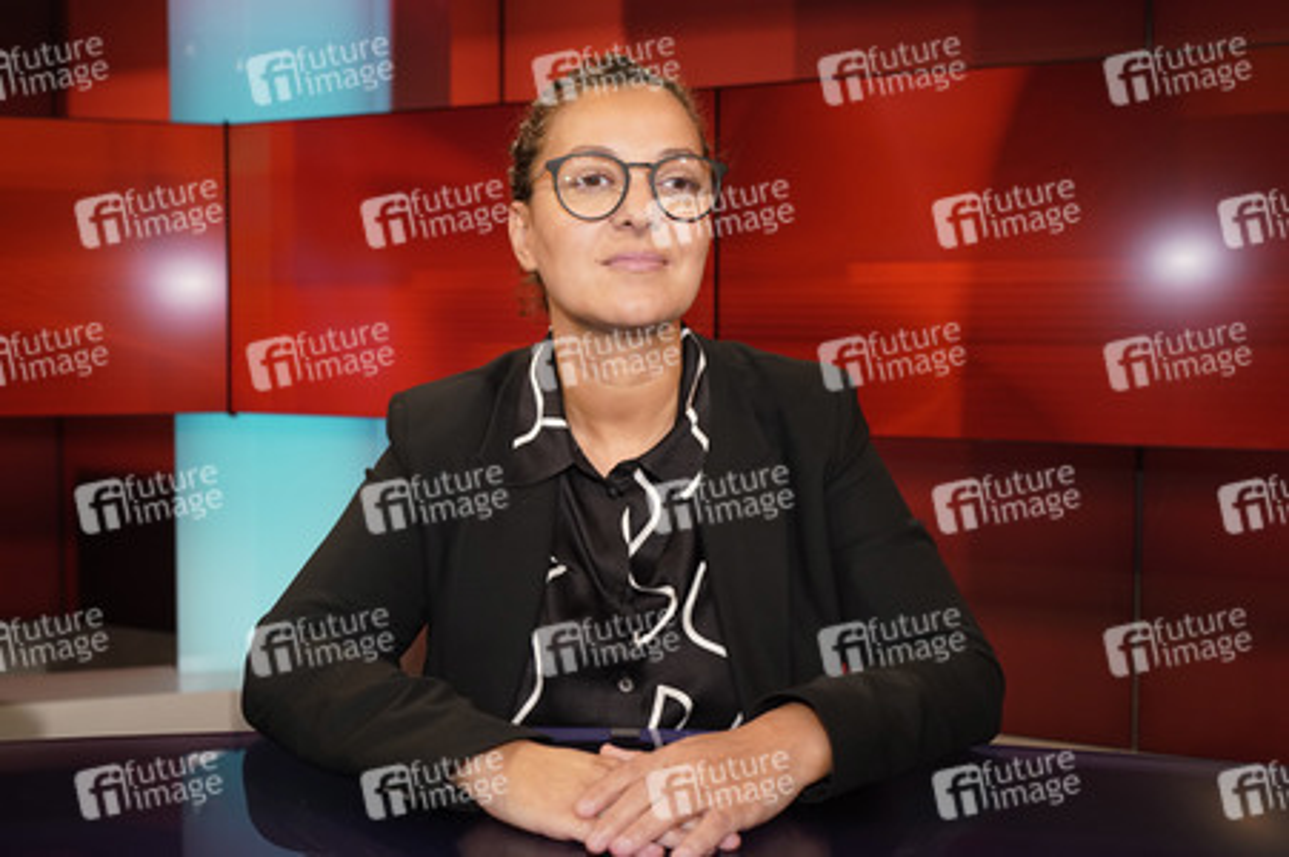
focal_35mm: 32
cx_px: 644
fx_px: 1145
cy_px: 428
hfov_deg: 58.8
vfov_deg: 41.1
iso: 2000
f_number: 5
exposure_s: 1/125
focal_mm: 32
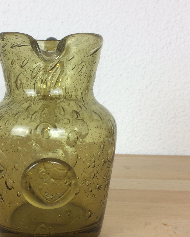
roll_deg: +0.6
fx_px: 330
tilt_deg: -8.8
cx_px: 59
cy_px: 133
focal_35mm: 47
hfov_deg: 31.8
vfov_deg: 39.5
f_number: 2.2
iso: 32
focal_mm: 4.15
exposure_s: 1/50
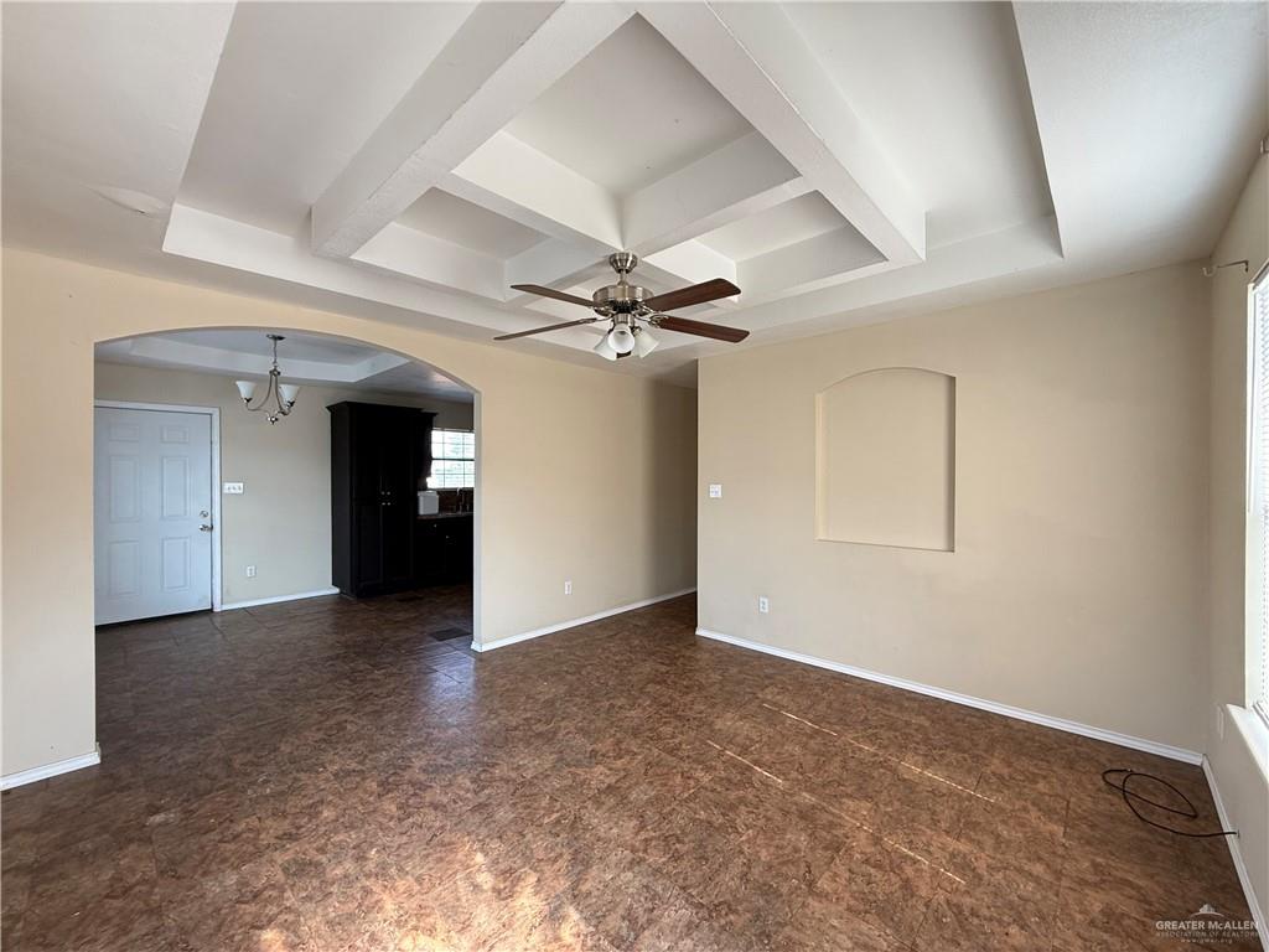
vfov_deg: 85.7
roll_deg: +0.1
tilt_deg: +0.0
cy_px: 476
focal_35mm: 14
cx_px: 634
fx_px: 513
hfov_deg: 102.1
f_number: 2.2
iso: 160
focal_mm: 2.22
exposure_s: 1/99
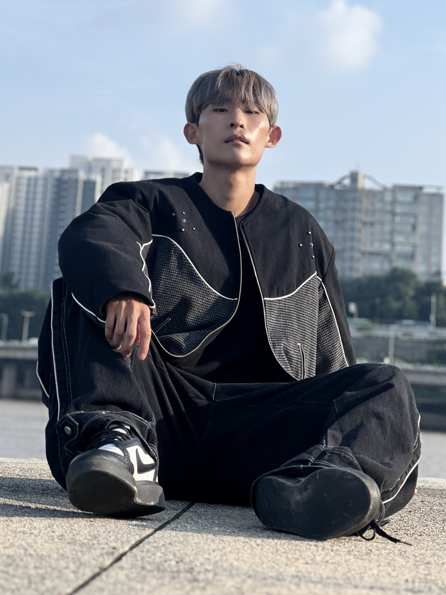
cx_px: 223
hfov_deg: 19.1
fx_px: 1323
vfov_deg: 25.3
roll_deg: -4.8
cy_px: 298
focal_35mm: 77
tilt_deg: +4.9
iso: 32
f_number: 2.8
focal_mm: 9
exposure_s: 1/381
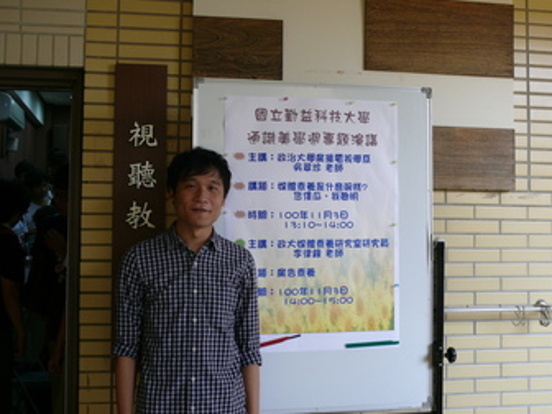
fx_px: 781
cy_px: 205
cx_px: 273
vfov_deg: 29.7
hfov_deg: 38.9
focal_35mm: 49
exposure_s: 1/30
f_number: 2.8
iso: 100
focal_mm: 8.9
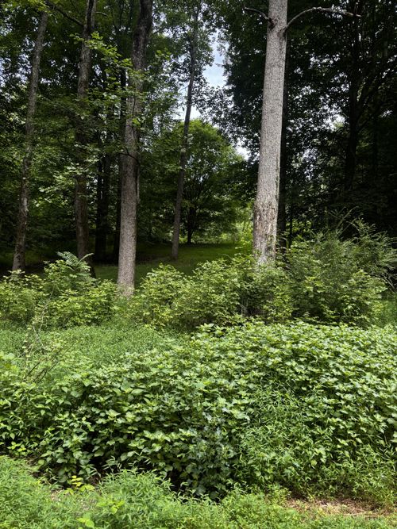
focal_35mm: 26
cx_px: 198
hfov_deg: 53.0
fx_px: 398
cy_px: 264
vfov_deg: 67.3
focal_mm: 5.96
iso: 40
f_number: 1.6
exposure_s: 1/209
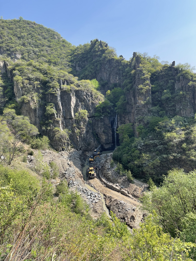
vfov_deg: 69.4
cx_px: 98
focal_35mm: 25
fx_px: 189
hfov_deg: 54.9
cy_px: 130
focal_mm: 5.1
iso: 32
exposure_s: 1/1266
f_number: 1.6
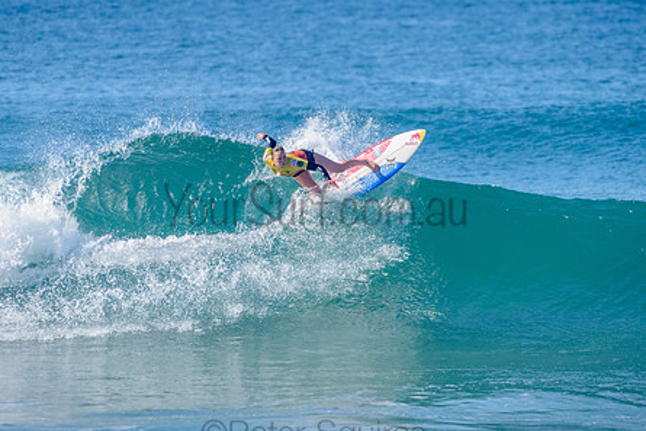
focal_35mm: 658
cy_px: 192
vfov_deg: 2.1
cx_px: 314
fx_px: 11811
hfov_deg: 3.1
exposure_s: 1/2000
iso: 200
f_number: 5.6
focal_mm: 500
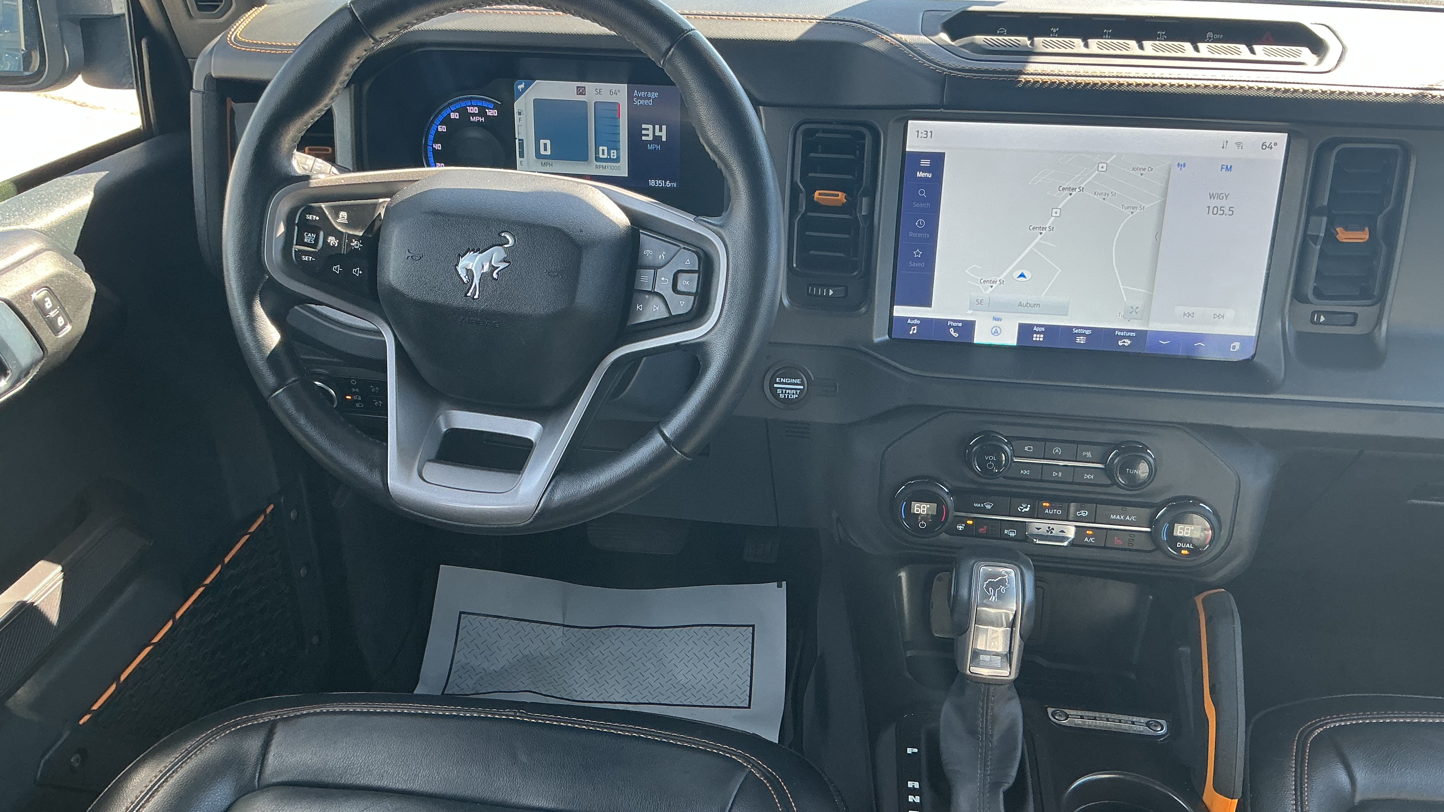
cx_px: 717
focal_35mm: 32
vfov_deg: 36.7
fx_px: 1225
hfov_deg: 61.0
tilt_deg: -27.6
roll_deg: -4.9
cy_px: 402
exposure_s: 1/120
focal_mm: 3
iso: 40
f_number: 1.8
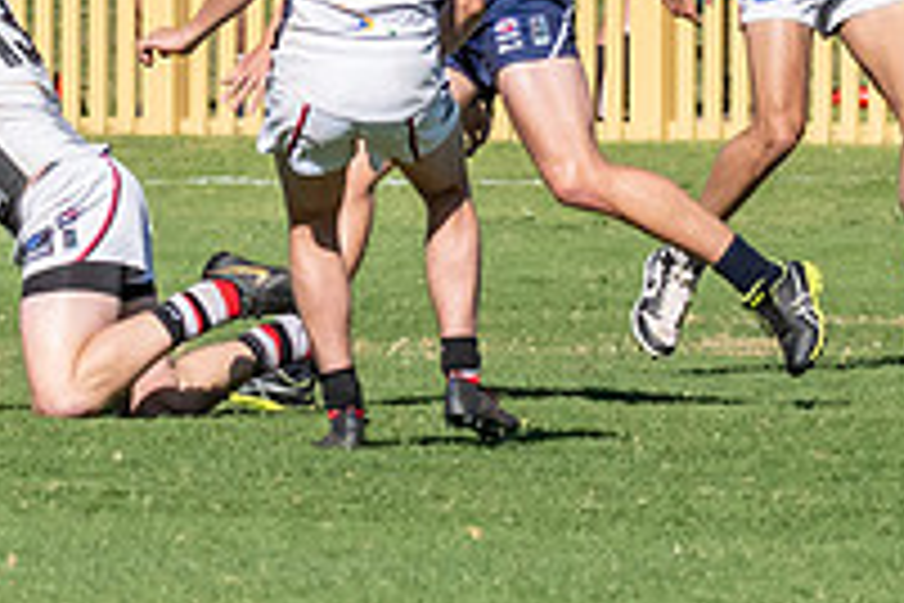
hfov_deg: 1.5
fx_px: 34626
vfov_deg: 1.0
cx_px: 773
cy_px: -184
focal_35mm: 1379
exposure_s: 1/3200
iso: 800
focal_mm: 210
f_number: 10
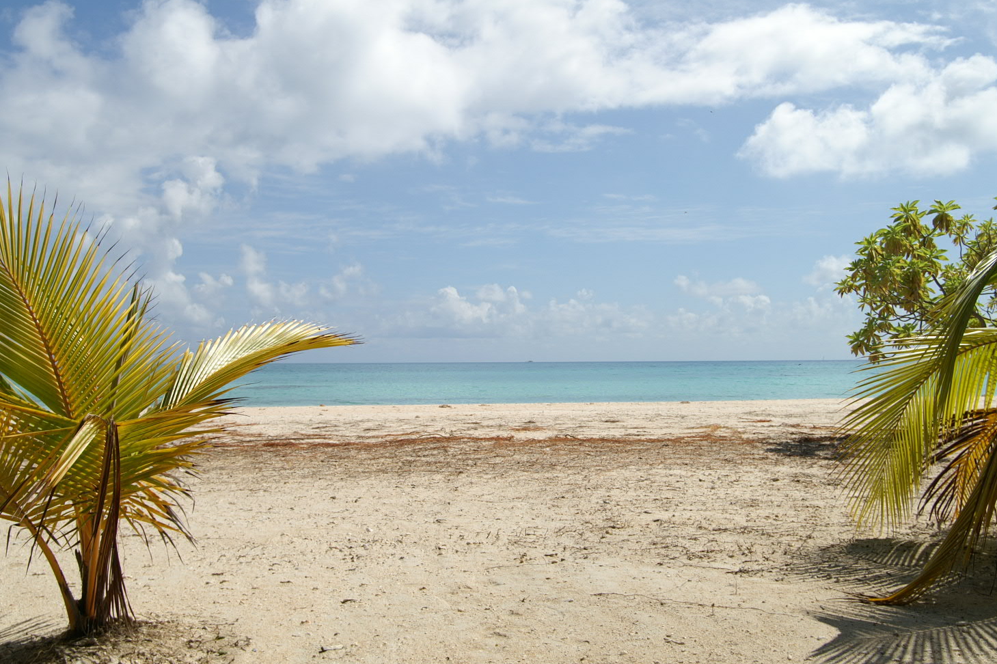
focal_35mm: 34
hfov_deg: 55.8
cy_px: 333
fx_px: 941
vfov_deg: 38.9
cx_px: 503
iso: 100
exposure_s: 1/800
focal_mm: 22
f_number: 8
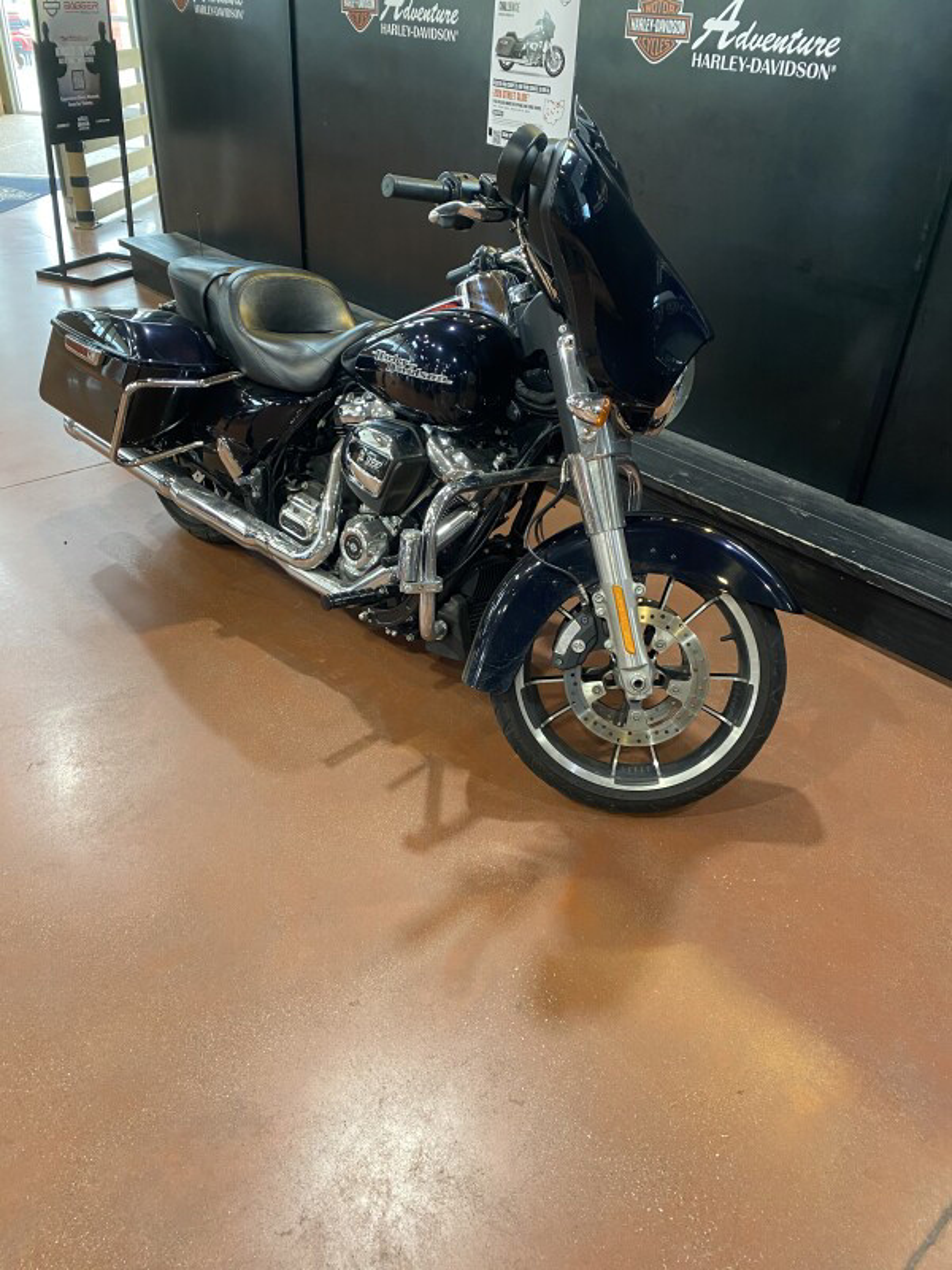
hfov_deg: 53.1
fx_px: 953
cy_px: 635
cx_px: 476
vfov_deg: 67.3
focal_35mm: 26
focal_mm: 4.25
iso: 250
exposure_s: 1/60
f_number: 1.8
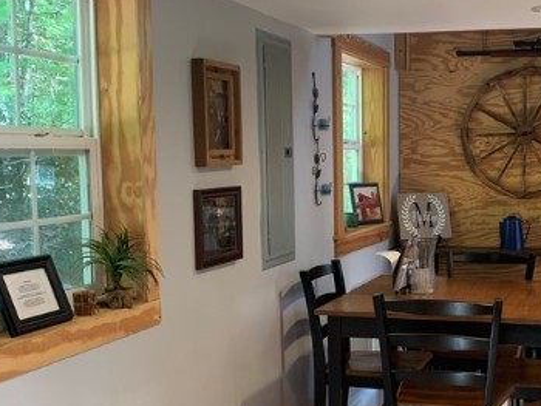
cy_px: 267
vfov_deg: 25.6
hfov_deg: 32.9
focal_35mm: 57
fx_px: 891
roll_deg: +0.3
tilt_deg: -6.6
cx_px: 422
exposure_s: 1/60
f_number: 1.8
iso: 80
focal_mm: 4.25
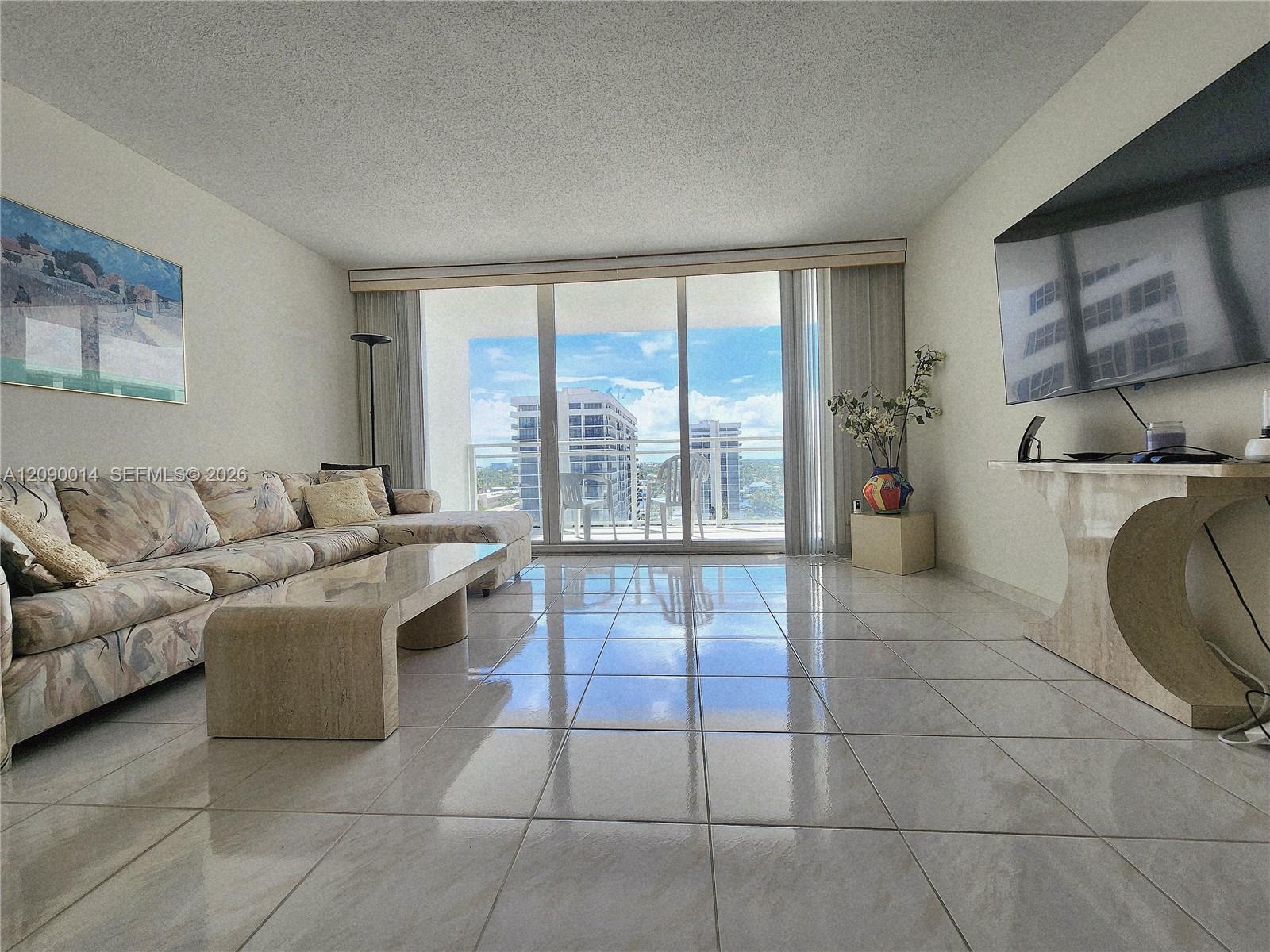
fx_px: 477
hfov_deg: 106.2
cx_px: 635
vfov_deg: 89.9
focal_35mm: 13
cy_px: 476
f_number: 2.2
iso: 50
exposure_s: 1/227
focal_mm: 2.2
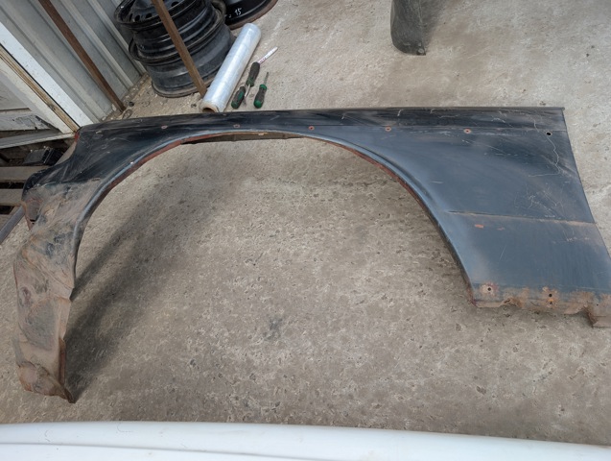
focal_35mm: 24
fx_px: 424
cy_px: 230
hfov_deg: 71.5
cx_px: 306
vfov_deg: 57.0
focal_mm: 6.9
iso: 21
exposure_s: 1/318
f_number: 1.68
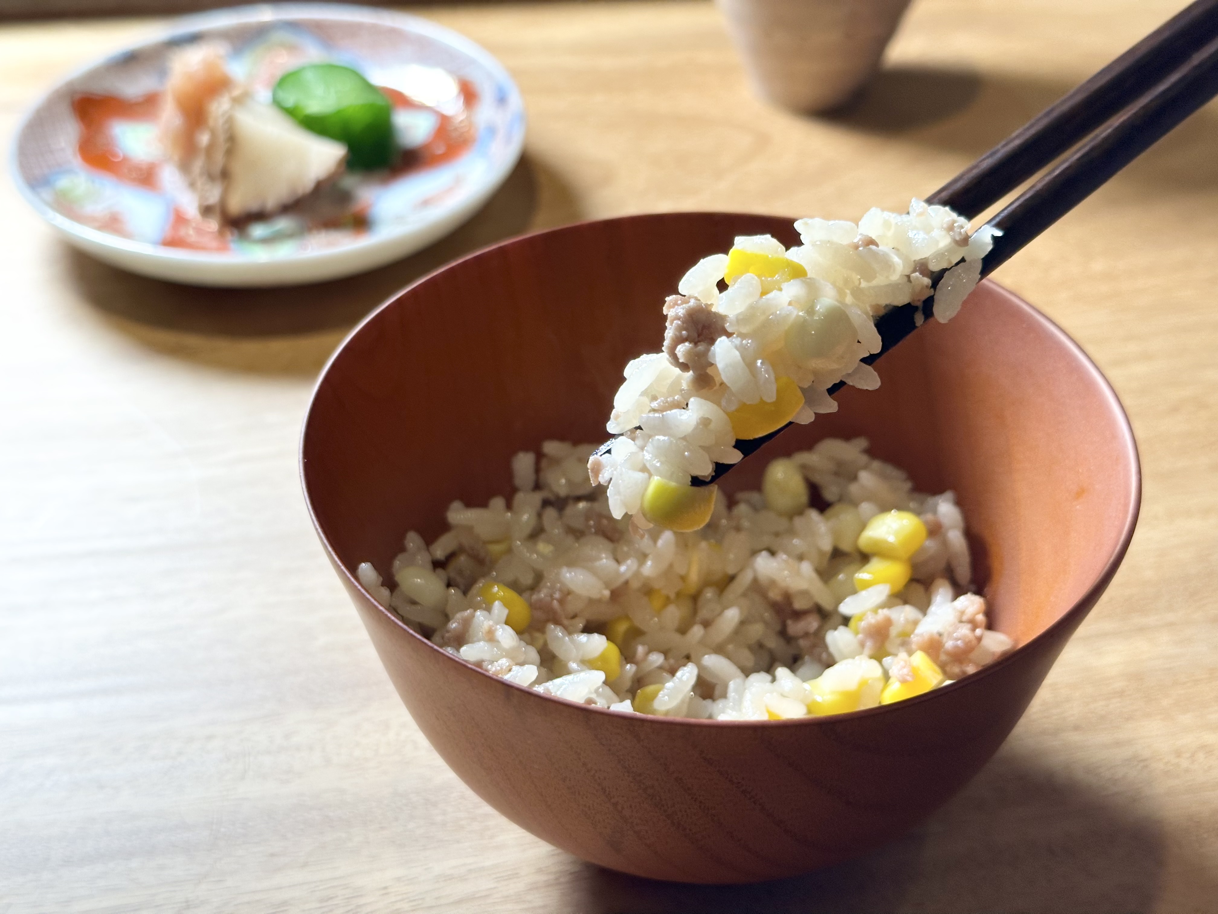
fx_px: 1689
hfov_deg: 39.7
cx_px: 609
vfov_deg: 30.3
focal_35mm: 48
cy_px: 457
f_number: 1.78
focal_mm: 6.86
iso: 100
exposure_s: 1/59
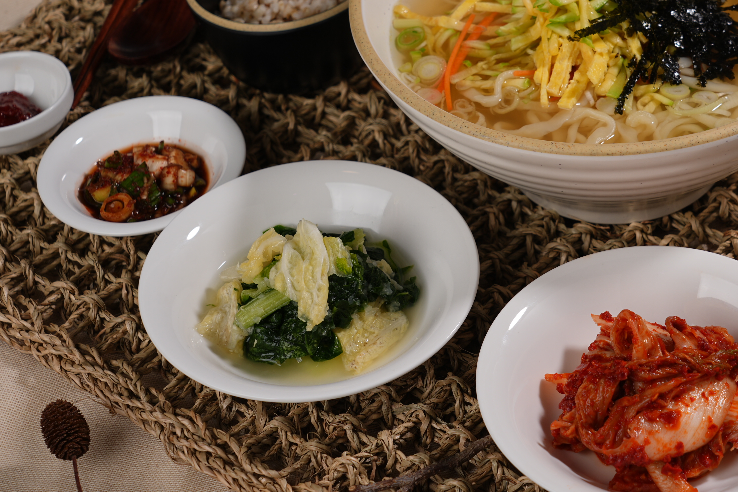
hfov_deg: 19.2
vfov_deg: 12.9
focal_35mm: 106
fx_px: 2173
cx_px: 521
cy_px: 127
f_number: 8
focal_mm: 68
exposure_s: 1/160
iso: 50
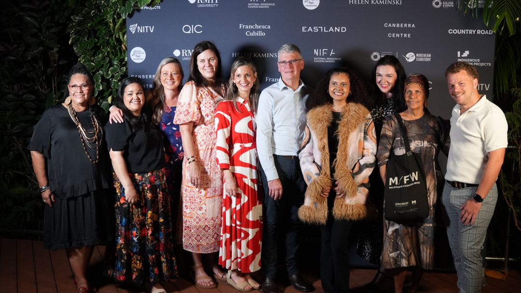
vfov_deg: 26.5
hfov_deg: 45.5
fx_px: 622
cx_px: 266
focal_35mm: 45
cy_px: 162
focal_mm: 28
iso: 1600
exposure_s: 1/60
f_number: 4
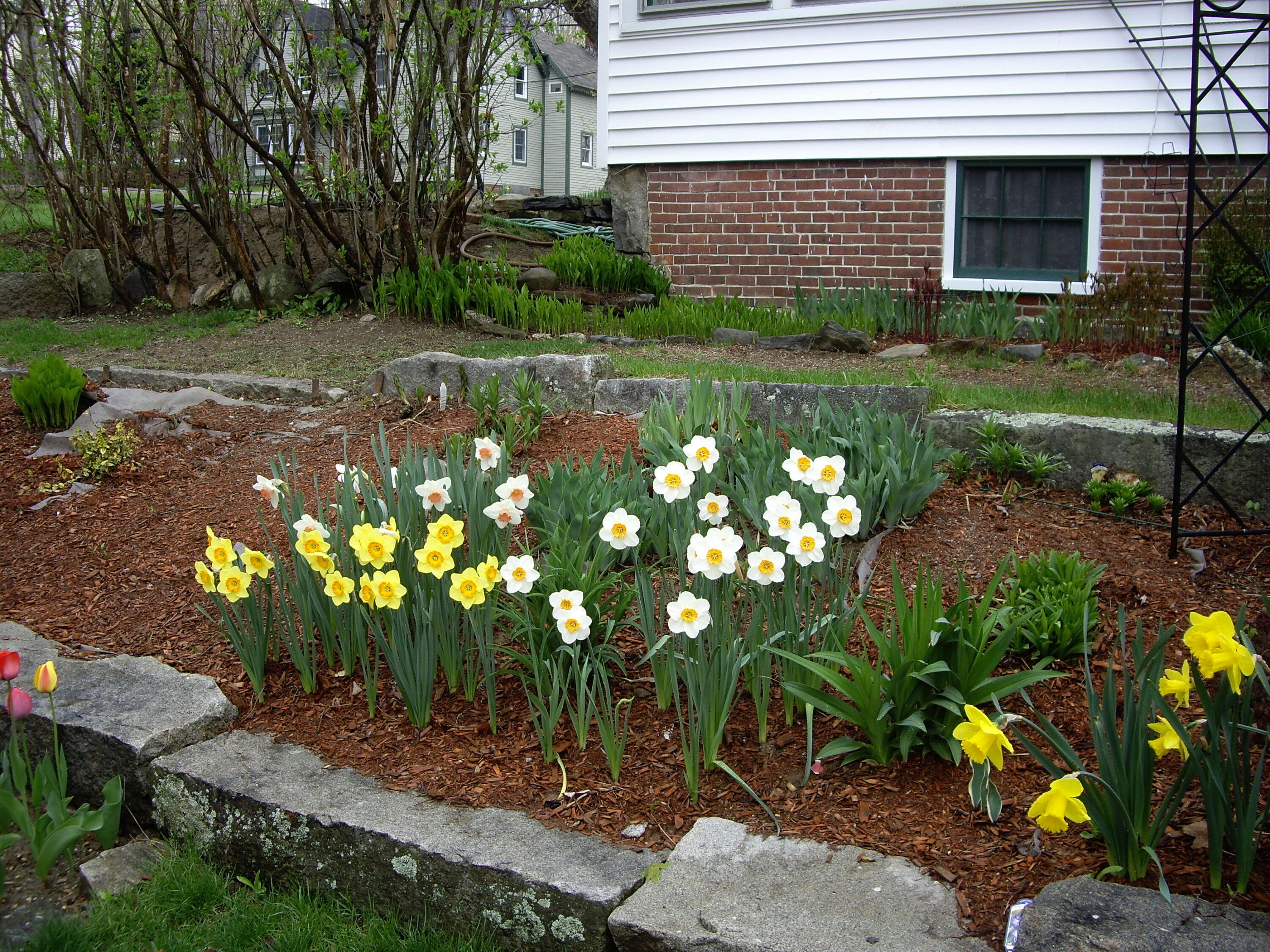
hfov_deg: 49.0
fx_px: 1394
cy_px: 476
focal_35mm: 38
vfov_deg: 37.7
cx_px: 635
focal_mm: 7.9
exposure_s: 1/100
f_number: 2.8
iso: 50
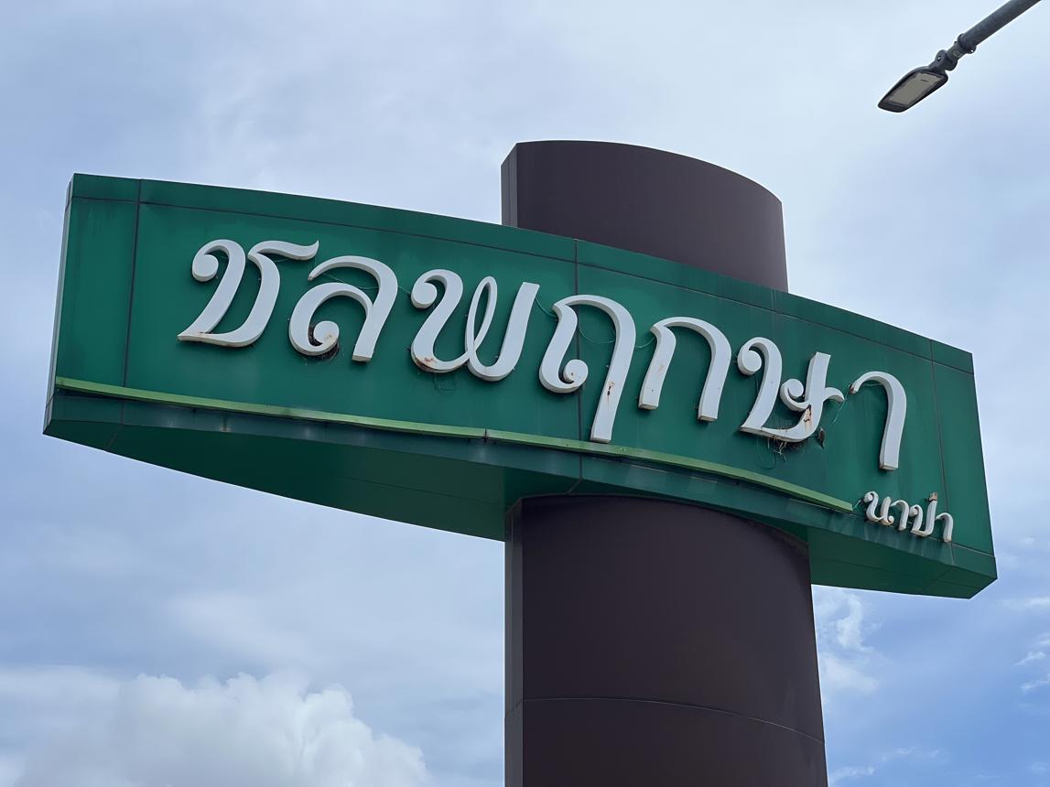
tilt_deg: +29.8
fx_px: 2335
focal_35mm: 77
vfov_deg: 19.1
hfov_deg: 25.3
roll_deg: +0.8
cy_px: 394
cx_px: 525
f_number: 2.8
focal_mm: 9
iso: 32
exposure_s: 1/1393
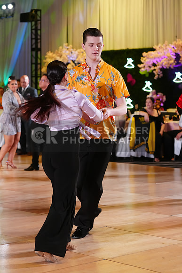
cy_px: 136
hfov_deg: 15.5
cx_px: 91
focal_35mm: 88
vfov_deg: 23.1
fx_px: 667
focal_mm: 88
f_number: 4
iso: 3200
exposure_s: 1/400
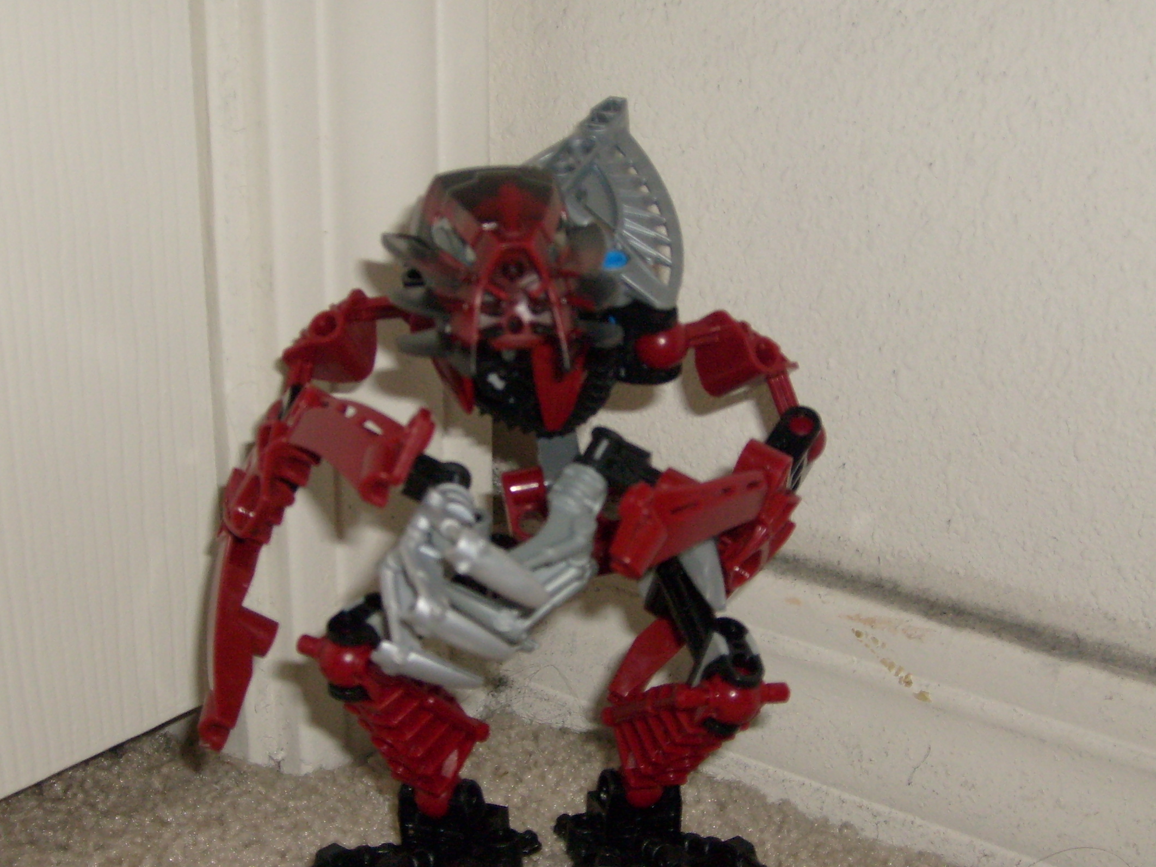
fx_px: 1904
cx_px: 536
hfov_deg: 33.8
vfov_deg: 25.6
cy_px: 490
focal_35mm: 57
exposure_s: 1/45
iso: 100
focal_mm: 7.2
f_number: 3
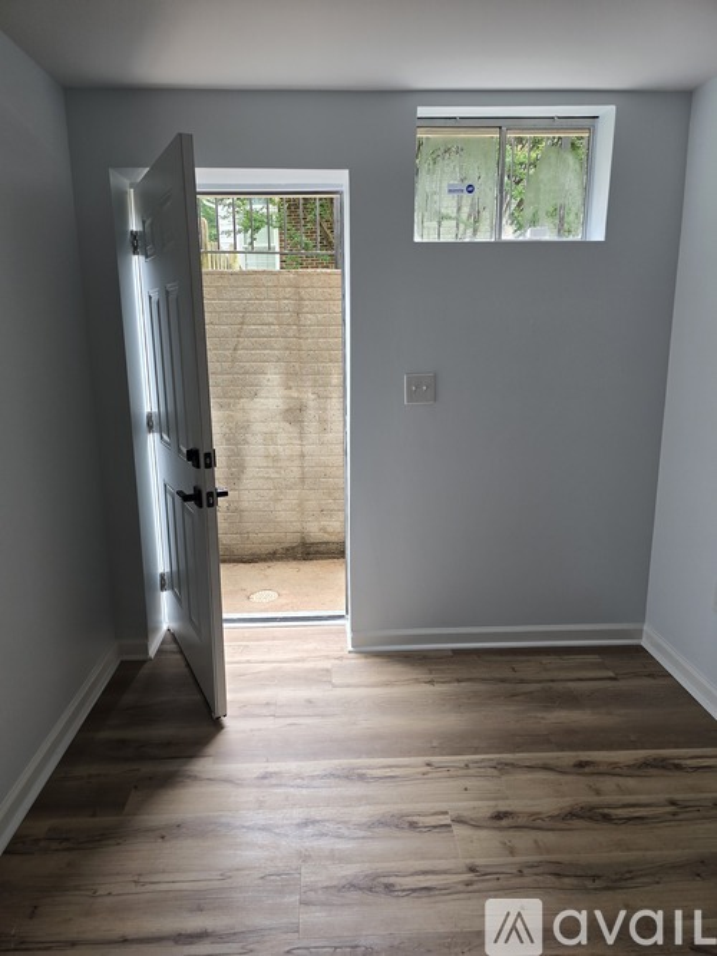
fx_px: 635
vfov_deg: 73.9
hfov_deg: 58.9
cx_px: 358
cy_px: 478
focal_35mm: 23
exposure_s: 1/120
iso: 64
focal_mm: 6.3
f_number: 1.7
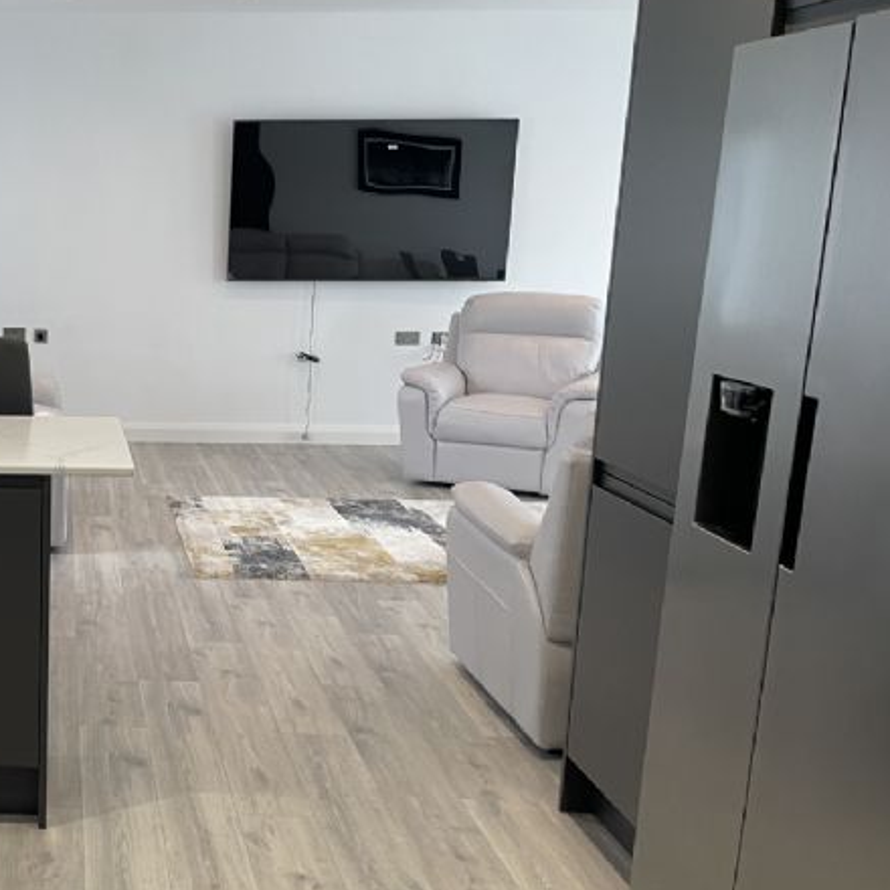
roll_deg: -0.3
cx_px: 6
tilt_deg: -11.2
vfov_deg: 36.0
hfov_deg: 33.1
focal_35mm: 47
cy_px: 493
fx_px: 1367
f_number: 1.6
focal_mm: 4.2
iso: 80
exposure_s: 1/50
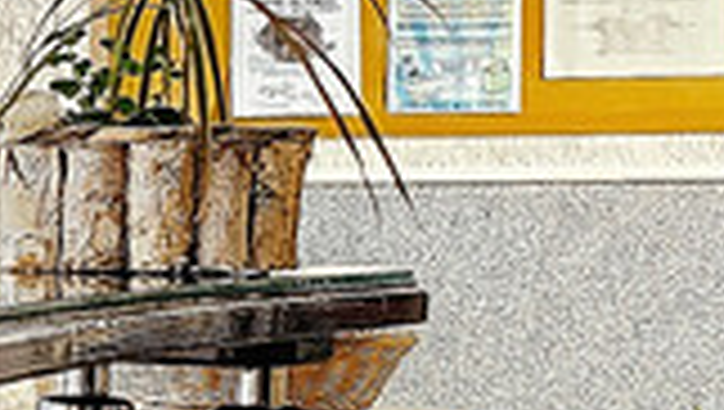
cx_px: -1133
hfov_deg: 10.9
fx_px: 3056
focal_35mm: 159
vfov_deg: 7.7
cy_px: 297
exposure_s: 1/100
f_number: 1.7
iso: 80
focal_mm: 6.3
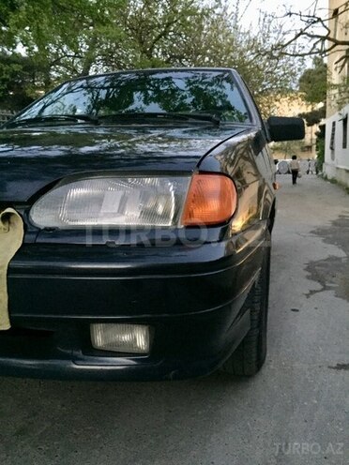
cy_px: 232
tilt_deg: -10.6
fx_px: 390
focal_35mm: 29
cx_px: 174
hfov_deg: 48.2
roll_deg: +3.7
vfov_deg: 61.7
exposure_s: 1/17
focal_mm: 4.15
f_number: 2.2
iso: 500
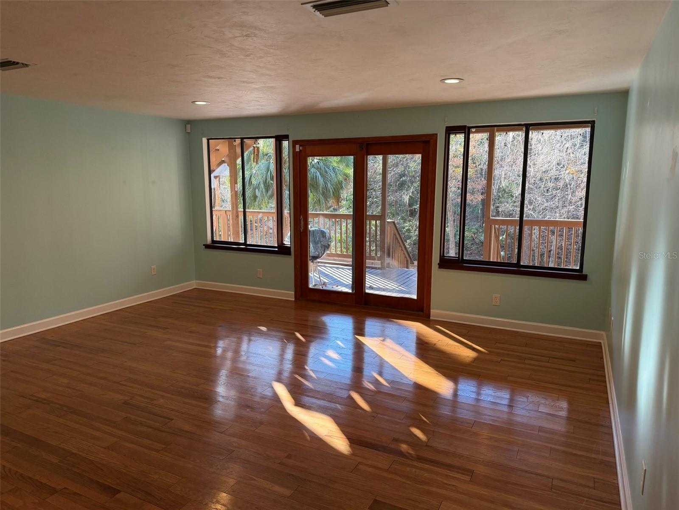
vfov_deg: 56.8
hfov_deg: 71.6
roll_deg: -0.3
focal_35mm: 24
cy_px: 255
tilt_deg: -8.2
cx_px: 340
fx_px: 471
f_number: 1.78
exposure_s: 1/173
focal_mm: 6.76
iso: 160
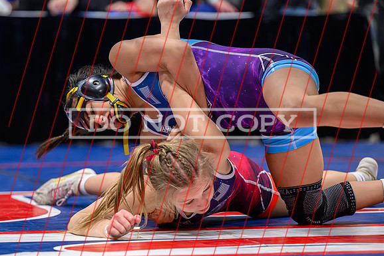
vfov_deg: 6.7
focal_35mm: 206
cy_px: 172
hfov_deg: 10.0
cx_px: 124
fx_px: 2198
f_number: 2.8
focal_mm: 140
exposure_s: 1/1000
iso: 4000
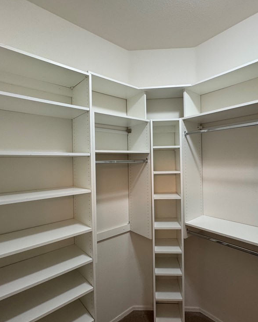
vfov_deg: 83.3
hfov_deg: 70.8
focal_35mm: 19
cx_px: 137
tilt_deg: -1.0
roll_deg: +0.5
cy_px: 164
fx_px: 181
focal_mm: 2.22
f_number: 2.2
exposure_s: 1/60
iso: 200
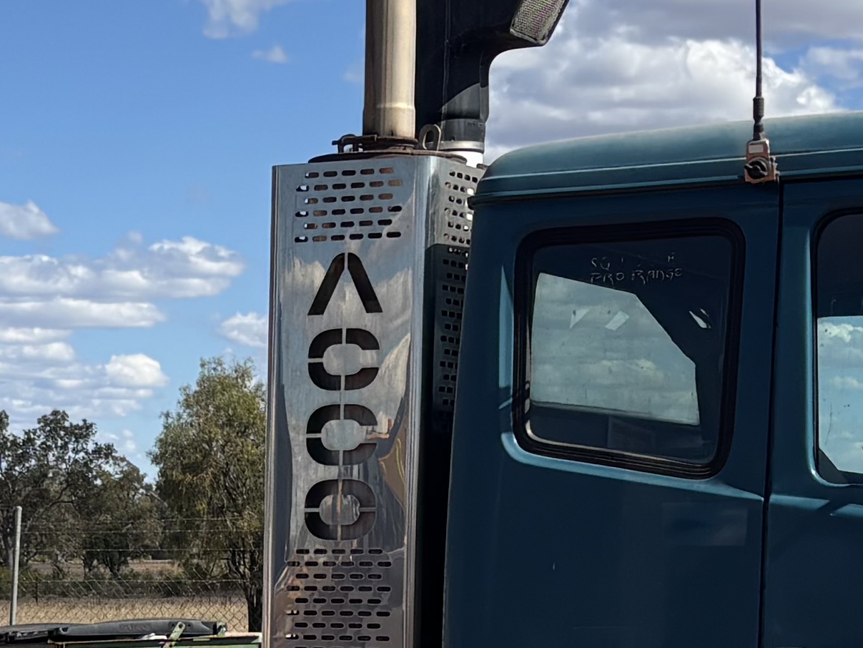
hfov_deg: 15.8
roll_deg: +0.1
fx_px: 3067
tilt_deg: -6.8
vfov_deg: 11.7
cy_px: 884
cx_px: 36
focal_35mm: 123
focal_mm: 5.96
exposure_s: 1/3534
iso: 50
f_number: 1.6
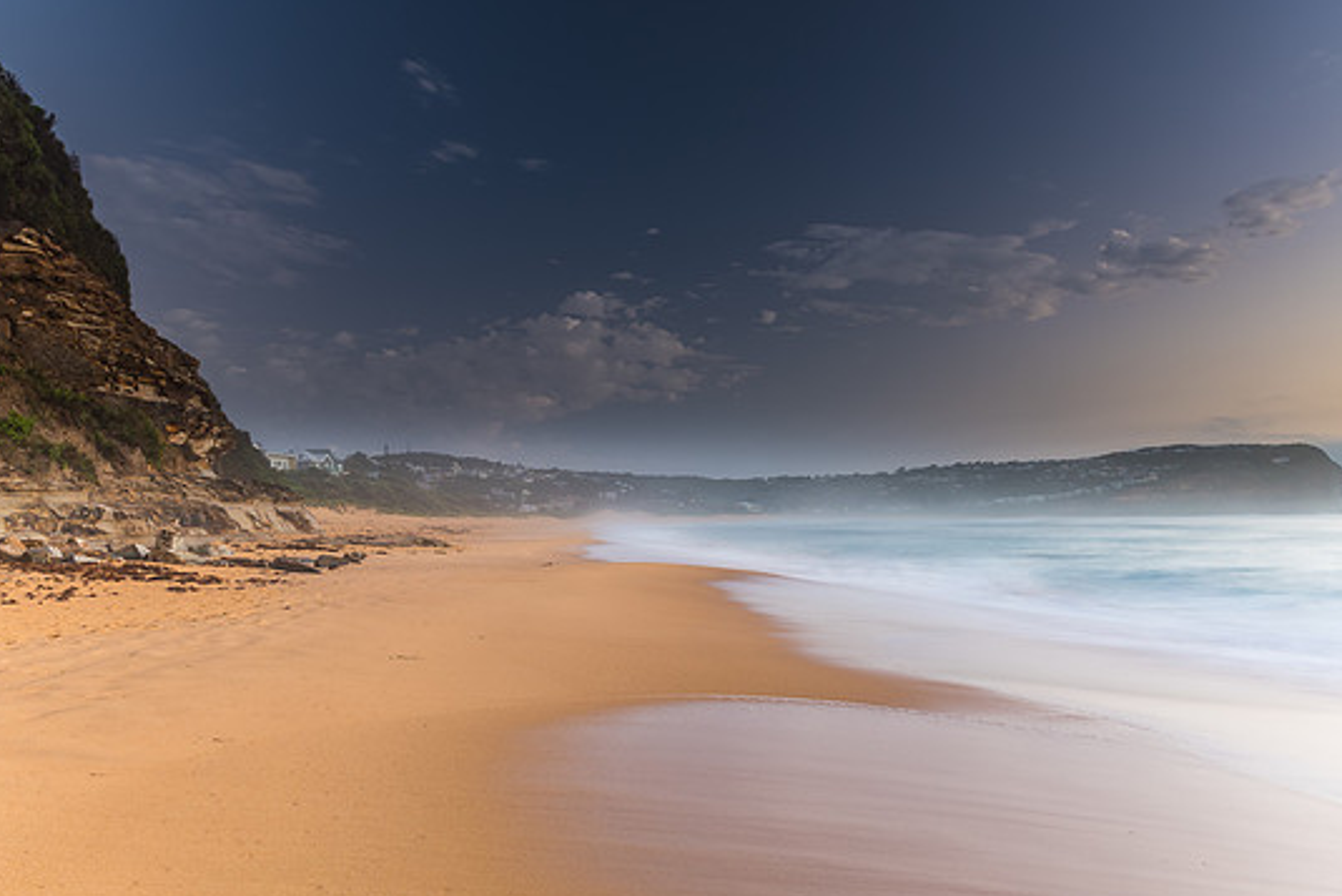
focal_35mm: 26
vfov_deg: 49.6
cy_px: 433
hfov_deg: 69.4
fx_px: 969
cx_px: 692
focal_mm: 16
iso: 50
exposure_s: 5
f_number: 10
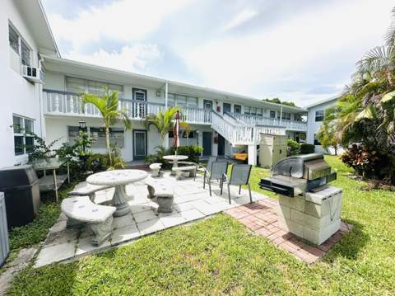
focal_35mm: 14
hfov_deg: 102.1
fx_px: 160
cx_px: 198
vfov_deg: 85.6
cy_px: 148
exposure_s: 1/2053
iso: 40
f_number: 2.2
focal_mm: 2.22
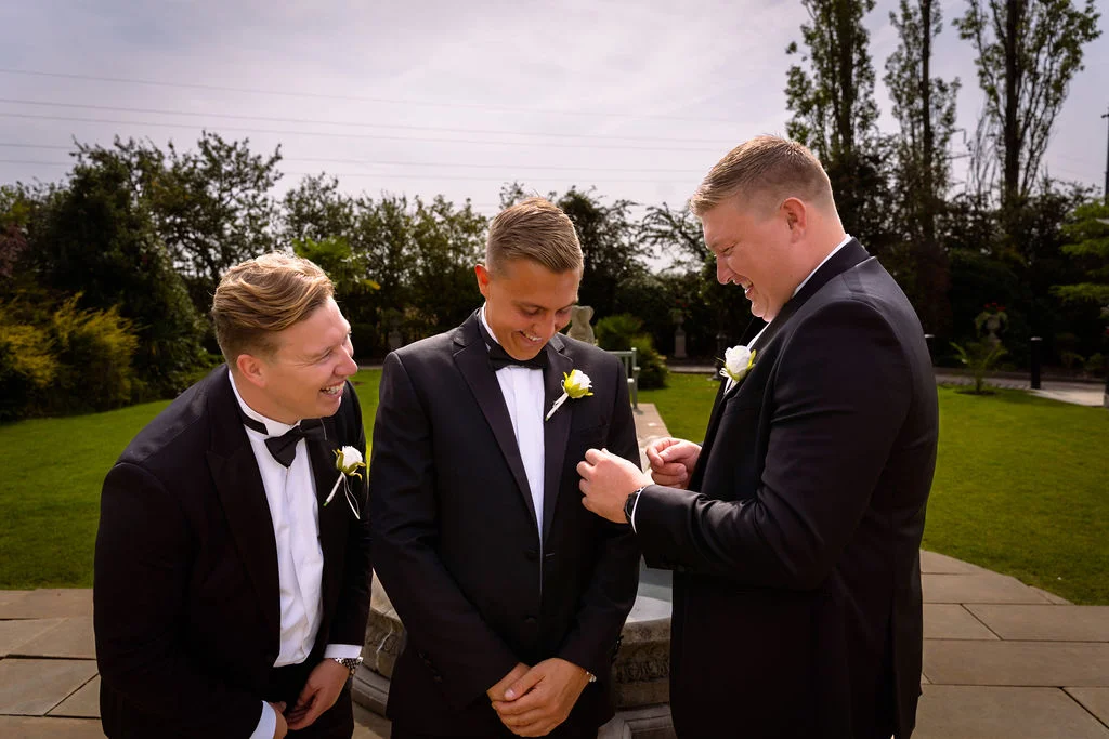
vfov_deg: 46.4
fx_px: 863
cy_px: 370
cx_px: 554
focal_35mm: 28
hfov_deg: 65.5
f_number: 5
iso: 100
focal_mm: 28
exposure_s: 1/640
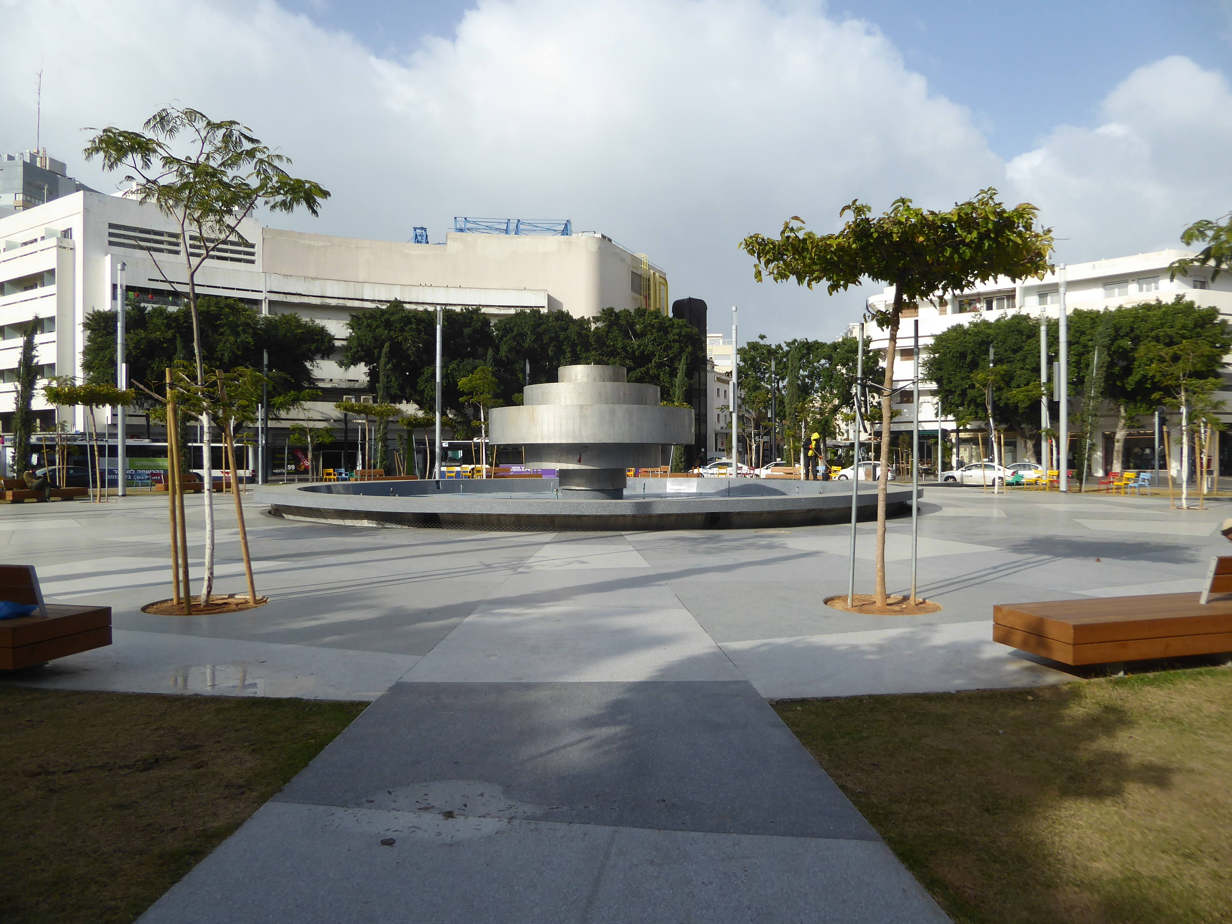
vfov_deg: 54.9
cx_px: 616
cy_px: 462
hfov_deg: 69.4
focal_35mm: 25
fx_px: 890
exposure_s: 1/1000
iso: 80
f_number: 3.3
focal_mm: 4.3
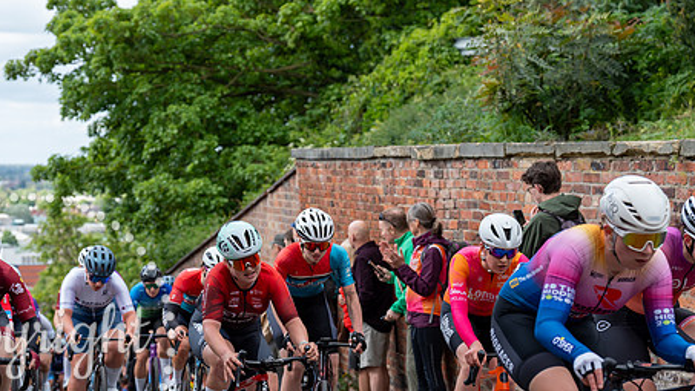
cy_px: 258
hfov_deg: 22.6
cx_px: 270
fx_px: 1733
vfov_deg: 12.9
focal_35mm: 94
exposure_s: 1/1000
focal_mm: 70
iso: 400
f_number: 4
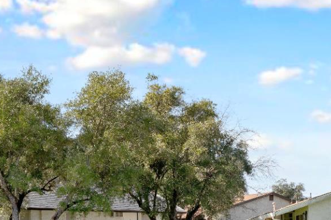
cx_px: 238
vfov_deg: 15.6
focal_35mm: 85
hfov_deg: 23.7
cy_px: 250
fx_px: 781
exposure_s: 1/80
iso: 320
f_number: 8
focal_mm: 22
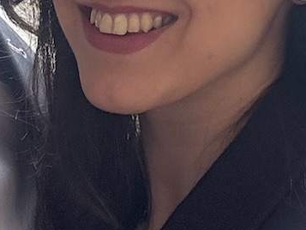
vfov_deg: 10.9
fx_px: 1167
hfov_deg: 14.9
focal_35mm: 132
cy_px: -96
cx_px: 217
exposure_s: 1/155
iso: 40
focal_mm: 2.69
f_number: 1.9
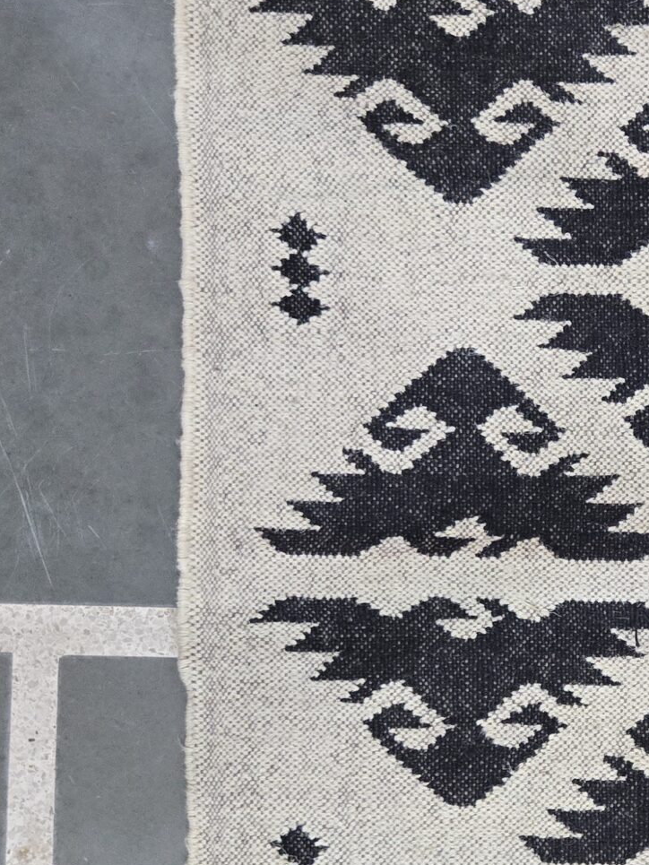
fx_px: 1525
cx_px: 716
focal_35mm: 61
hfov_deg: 22.6
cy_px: 605
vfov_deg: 31.3
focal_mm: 5.4
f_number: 1.8
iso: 800
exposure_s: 1/100
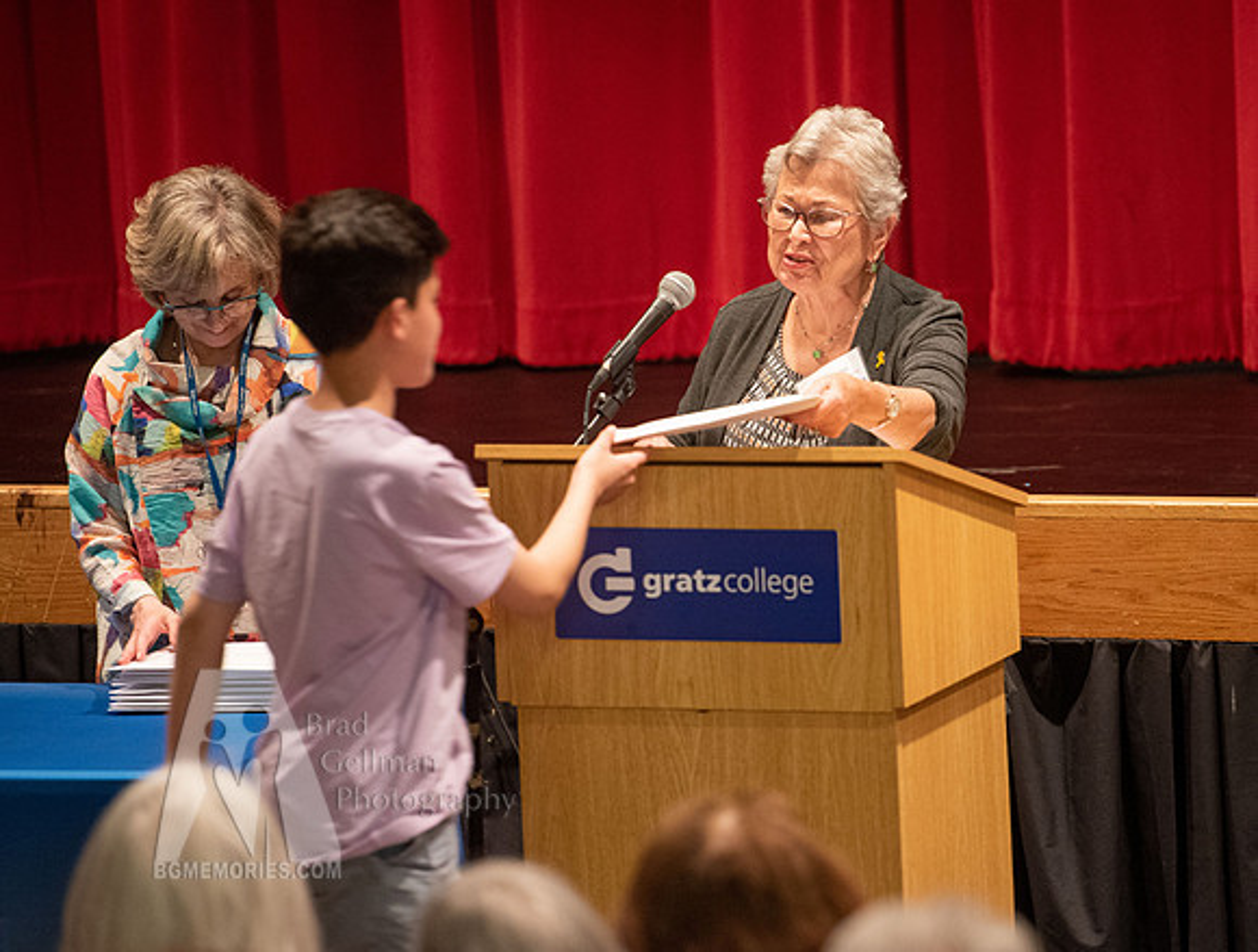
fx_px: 8714
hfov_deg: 8.3
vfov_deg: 6.3
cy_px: 468
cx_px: 780
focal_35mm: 239
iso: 2500
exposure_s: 1/80
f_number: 2.8
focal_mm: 200
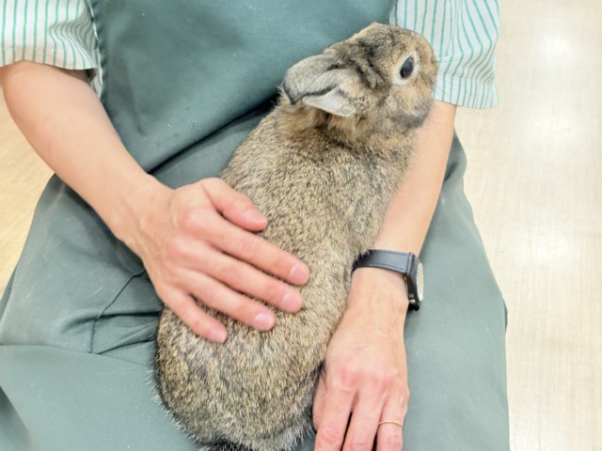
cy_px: 226
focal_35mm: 52
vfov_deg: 28.0
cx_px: 301
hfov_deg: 36.8
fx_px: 904
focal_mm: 5.96
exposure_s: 1/50
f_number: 1.6
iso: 125
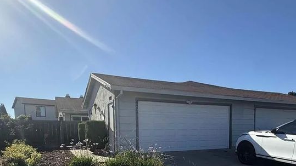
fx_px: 228
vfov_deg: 37.3
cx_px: 165
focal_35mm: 29
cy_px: 153
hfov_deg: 65.9
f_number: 2.2
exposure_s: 1/1613
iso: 64
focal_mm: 2.22
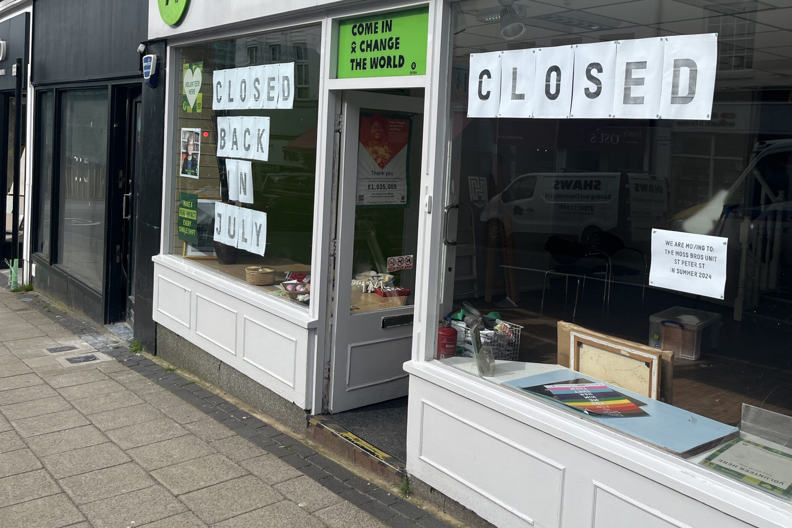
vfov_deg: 39.5
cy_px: 179
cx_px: 467
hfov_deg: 56.9
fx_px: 726
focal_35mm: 33
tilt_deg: -3.6
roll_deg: -3.2
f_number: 1.6
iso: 50
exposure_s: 1/2358
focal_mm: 5.1
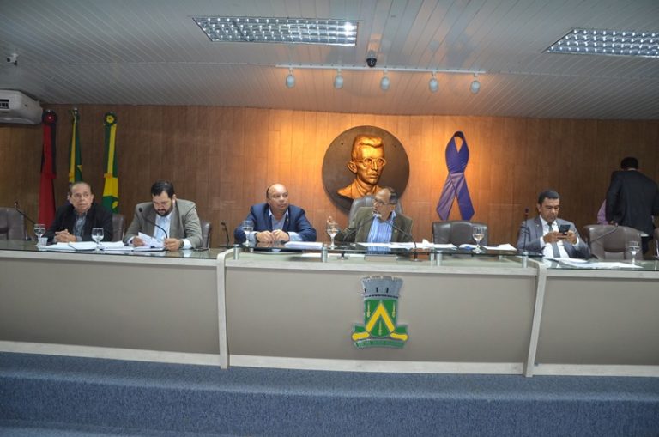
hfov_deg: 67.5
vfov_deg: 47.8
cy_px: 218
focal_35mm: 27
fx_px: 493
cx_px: 330
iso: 800
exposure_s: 1/60
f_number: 3.5
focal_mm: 18
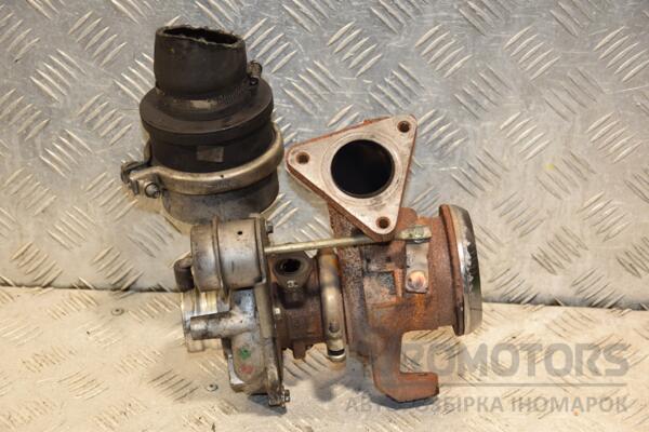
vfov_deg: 15.7
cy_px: 216
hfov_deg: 23.4
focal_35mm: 87
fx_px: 1568
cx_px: 324
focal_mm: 58
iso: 800
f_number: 5
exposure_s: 1/160
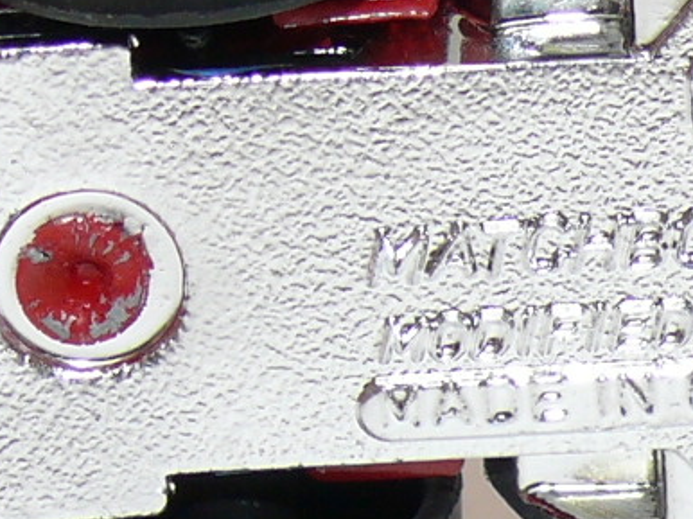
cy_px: 120
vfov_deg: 4.0
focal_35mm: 369
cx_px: 921
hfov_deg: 5.3
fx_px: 7383
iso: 100
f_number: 4
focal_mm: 12.5
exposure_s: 1/30
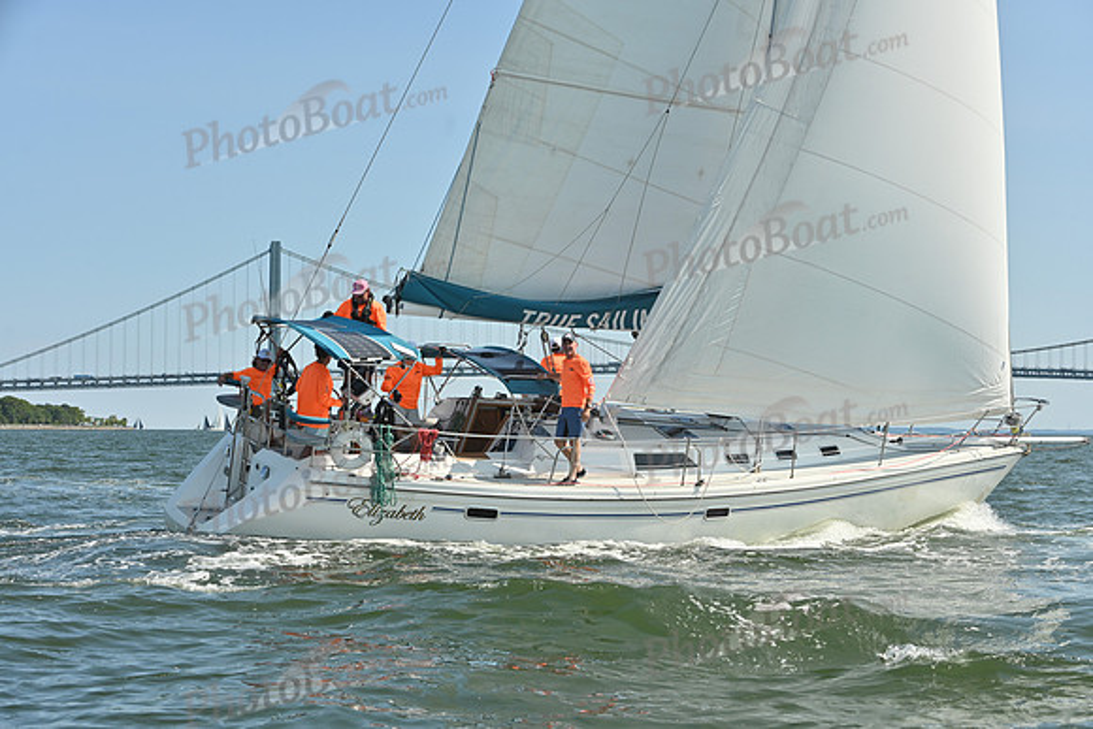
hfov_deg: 28.8
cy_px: 364
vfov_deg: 19.5
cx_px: 546
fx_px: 2126
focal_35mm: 70
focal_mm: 70
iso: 320
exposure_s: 1/1250
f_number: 8
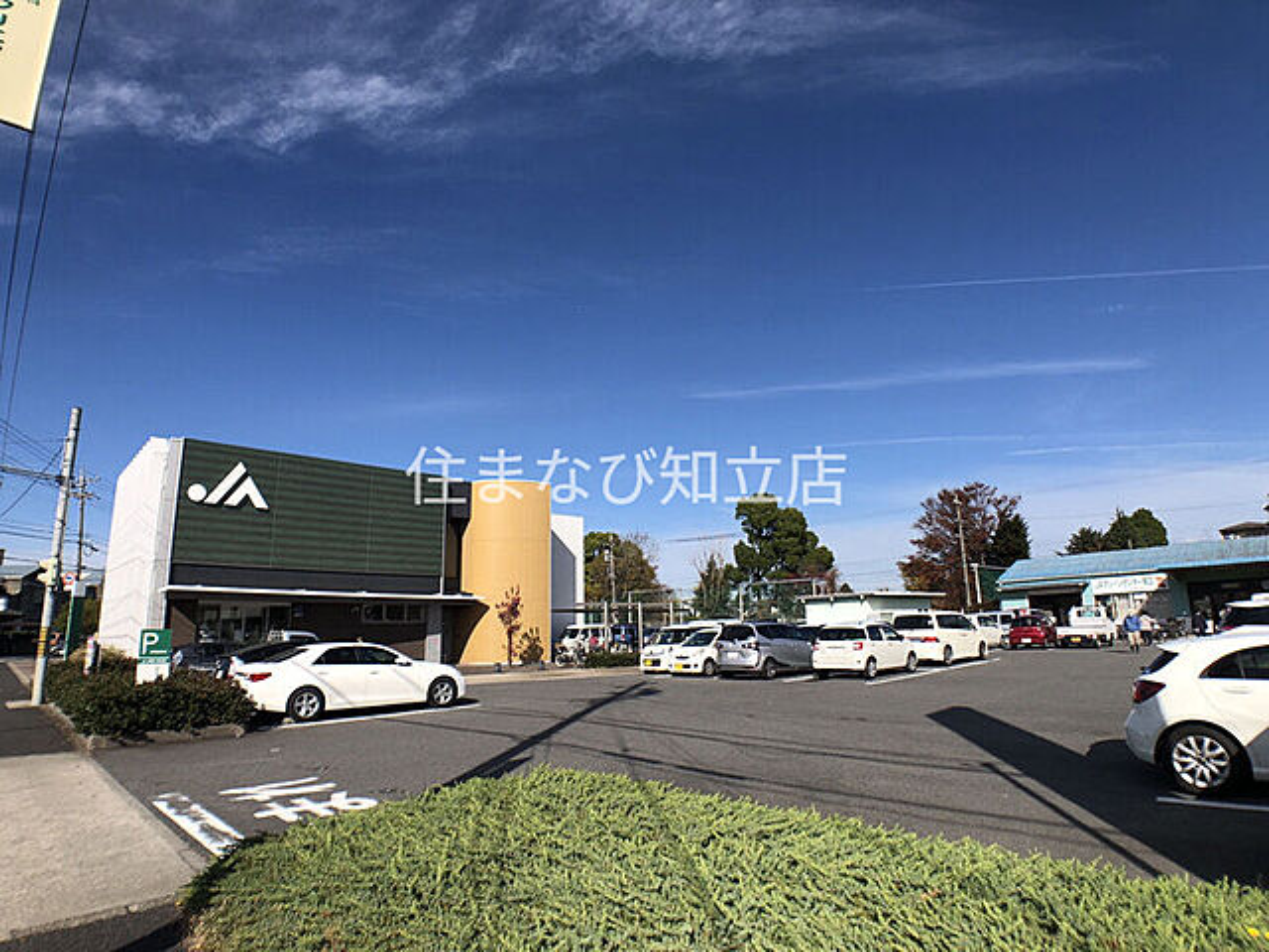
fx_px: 1026
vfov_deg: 49.7
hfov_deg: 63.4
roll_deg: +0.5
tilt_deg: +13.7
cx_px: 634
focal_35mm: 28
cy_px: 476
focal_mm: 3.99
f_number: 1.8
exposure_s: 1/2288
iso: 20
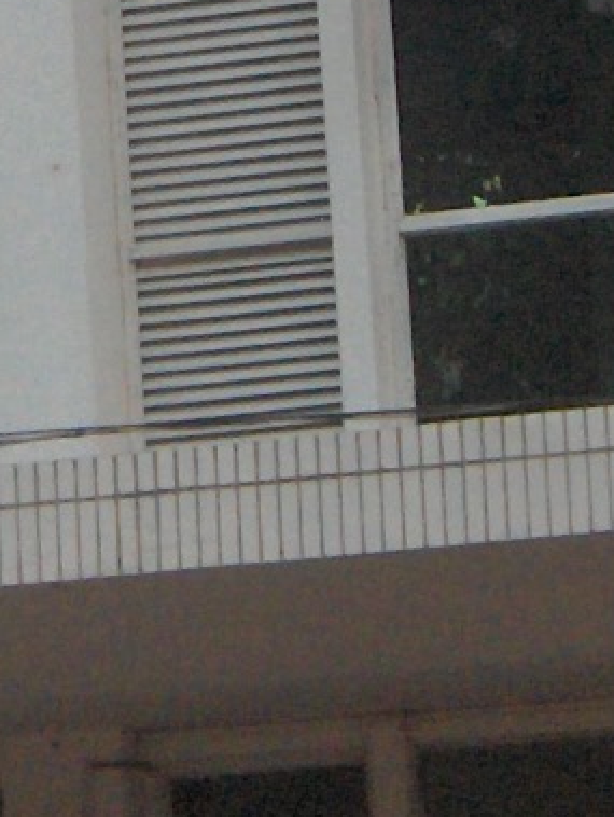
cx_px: -52
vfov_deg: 7.4
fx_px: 6304
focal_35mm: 267
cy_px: -67
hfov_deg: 5.6
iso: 172
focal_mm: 8
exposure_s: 1/161
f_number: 2.8
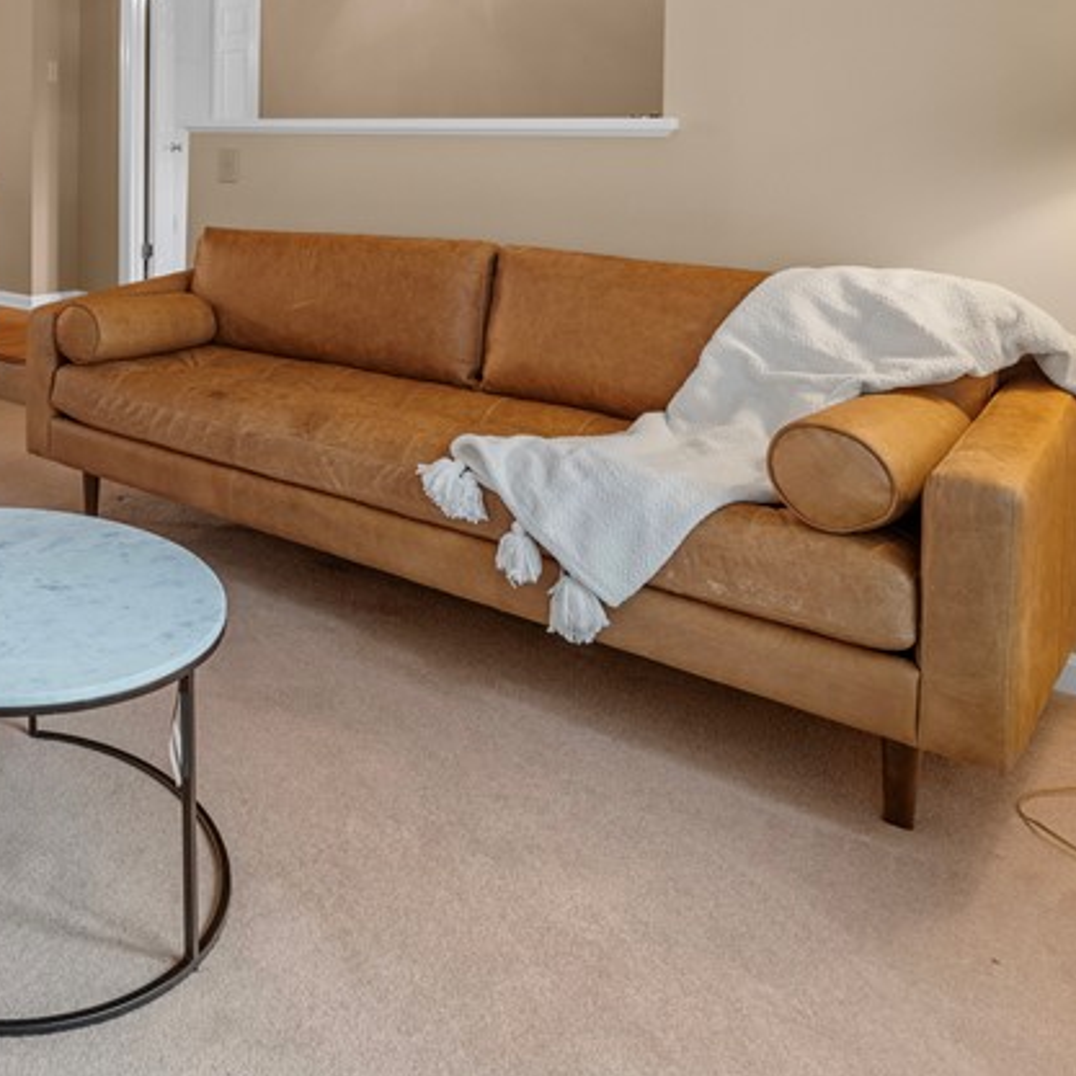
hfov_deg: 43.6
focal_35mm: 31
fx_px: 1090
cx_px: -39
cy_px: 157
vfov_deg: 48.3
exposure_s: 1/3
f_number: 7.1
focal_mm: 14
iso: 800
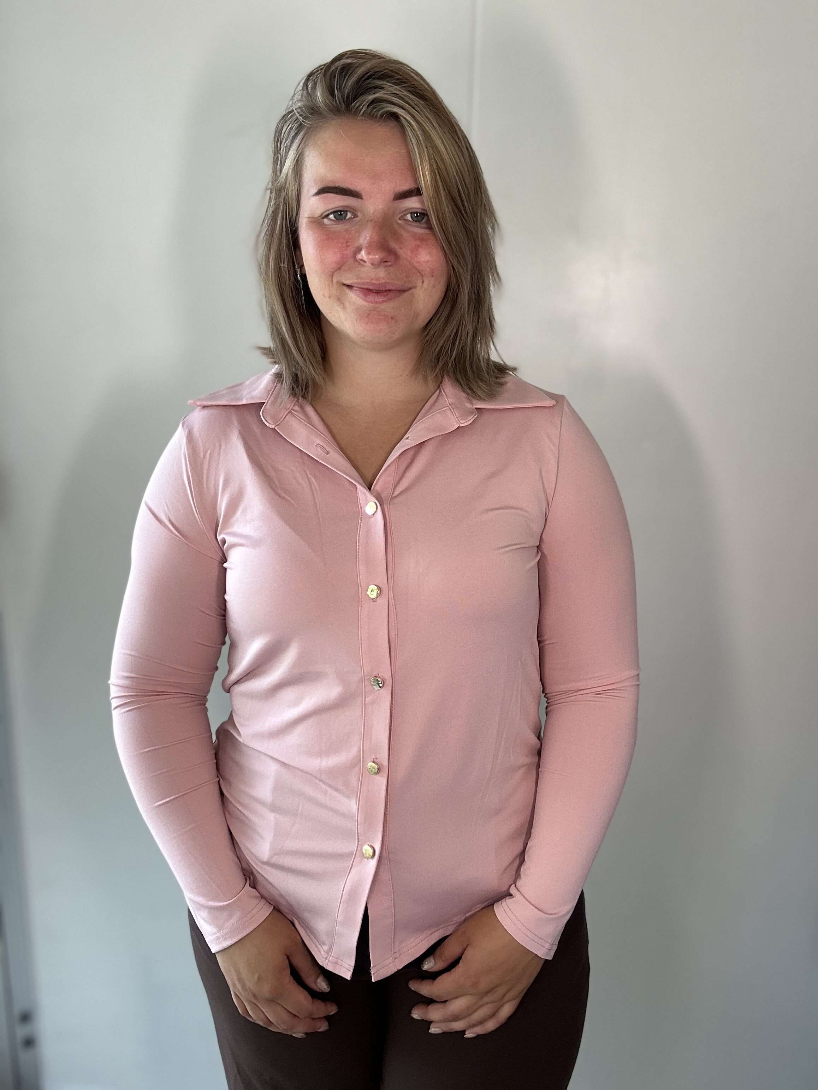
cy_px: 545
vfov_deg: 60.0
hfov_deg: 46.8
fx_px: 945
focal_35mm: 30
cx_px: 409
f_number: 1.9
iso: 32
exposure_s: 1/121
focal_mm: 2.69
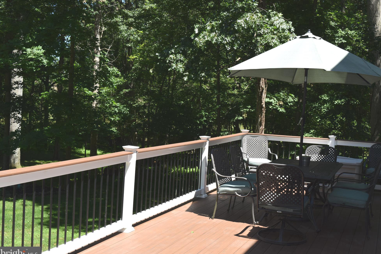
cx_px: 197
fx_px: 482
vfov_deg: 29.5
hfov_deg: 43.2
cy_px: 128
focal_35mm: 46
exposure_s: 1/200
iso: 100
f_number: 7.1
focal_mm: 29
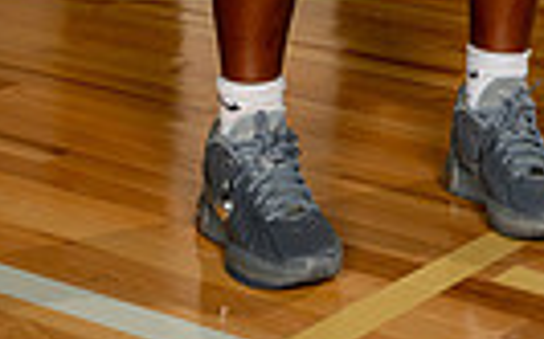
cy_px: -511
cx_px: 470
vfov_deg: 9.3
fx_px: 1838
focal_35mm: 124
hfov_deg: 16.7
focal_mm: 36
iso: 250
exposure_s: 1/500
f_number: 8
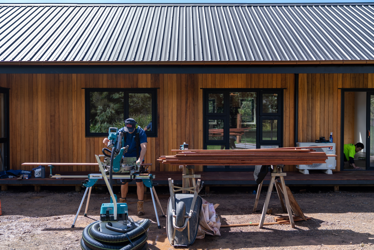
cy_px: 125
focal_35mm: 37
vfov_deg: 35.9
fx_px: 384
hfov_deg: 51.9
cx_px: 187
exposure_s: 1/800
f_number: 3.2
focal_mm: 37
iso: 160
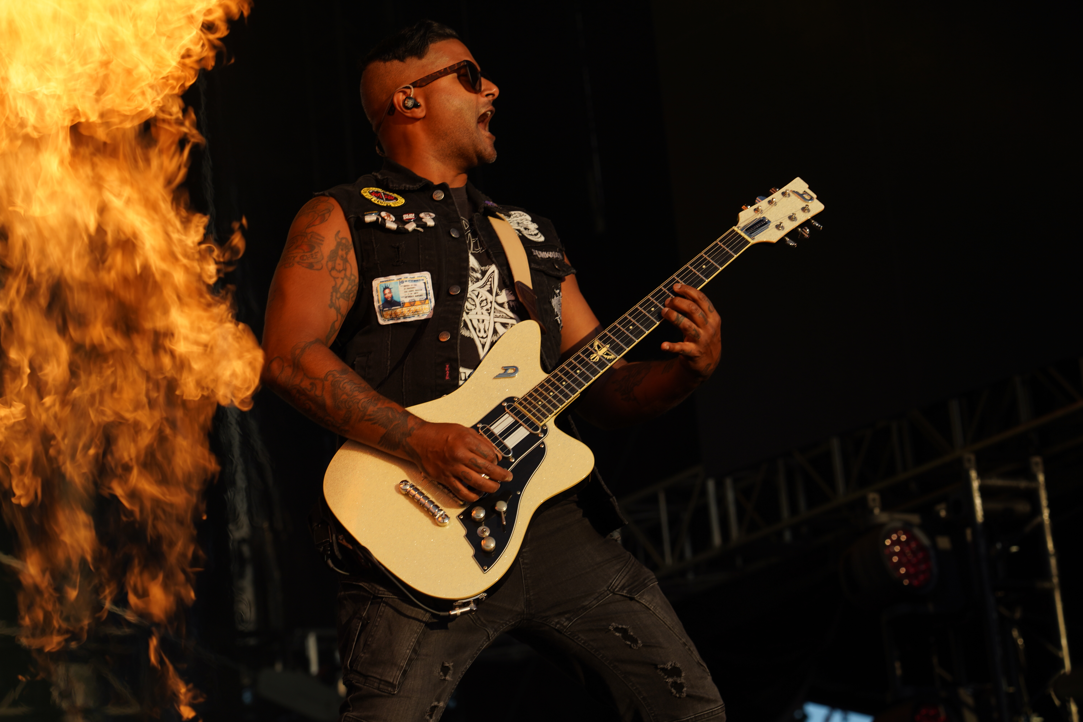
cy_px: 361
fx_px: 3159
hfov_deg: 19.5
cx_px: 542
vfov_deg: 13.0
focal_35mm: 105
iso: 100
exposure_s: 1/400
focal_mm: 105
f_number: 6.3
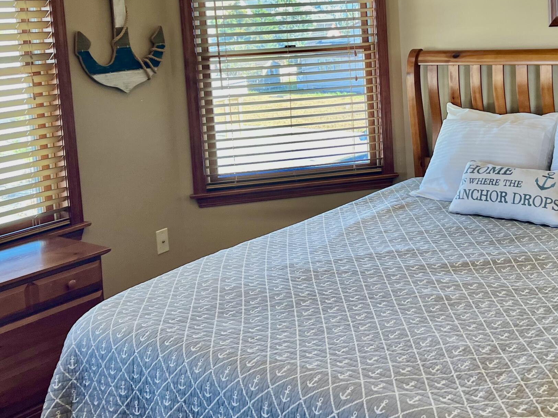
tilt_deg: -5.5
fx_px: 774
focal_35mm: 48
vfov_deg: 29.6
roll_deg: +4.2
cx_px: 378
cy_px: 90
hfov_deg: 39.1
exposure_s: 1/120
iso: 64
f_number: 1.5
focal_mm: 5.7
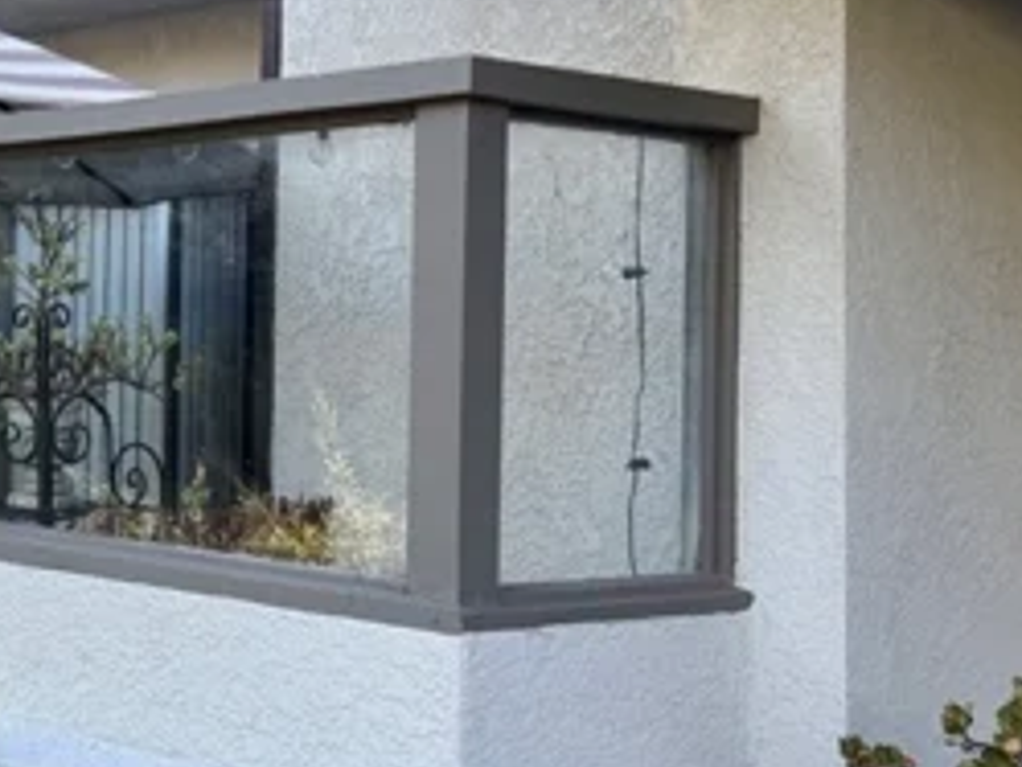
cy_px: 263
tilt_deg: +2.7
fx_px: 2127
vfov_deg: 20.4
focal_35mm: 72
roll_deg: -1.5
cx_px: -265
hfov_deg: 24.1
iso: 100
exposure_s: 1/765
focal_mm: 6.76
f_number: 1.78
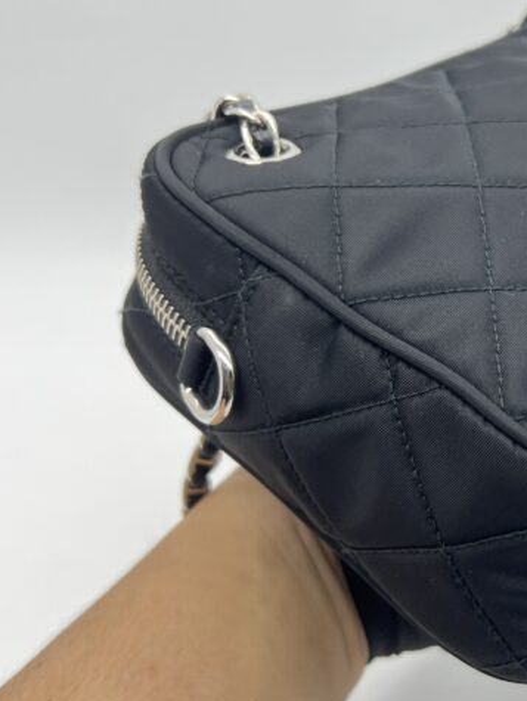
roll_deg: +1.0
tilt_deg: -34.0
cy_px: 353
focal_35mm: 56
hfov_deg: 25.1
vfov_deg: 34.3
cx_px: 508
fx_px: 1135
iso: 50
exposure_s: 1/100
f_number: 1.5
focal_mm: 5.7
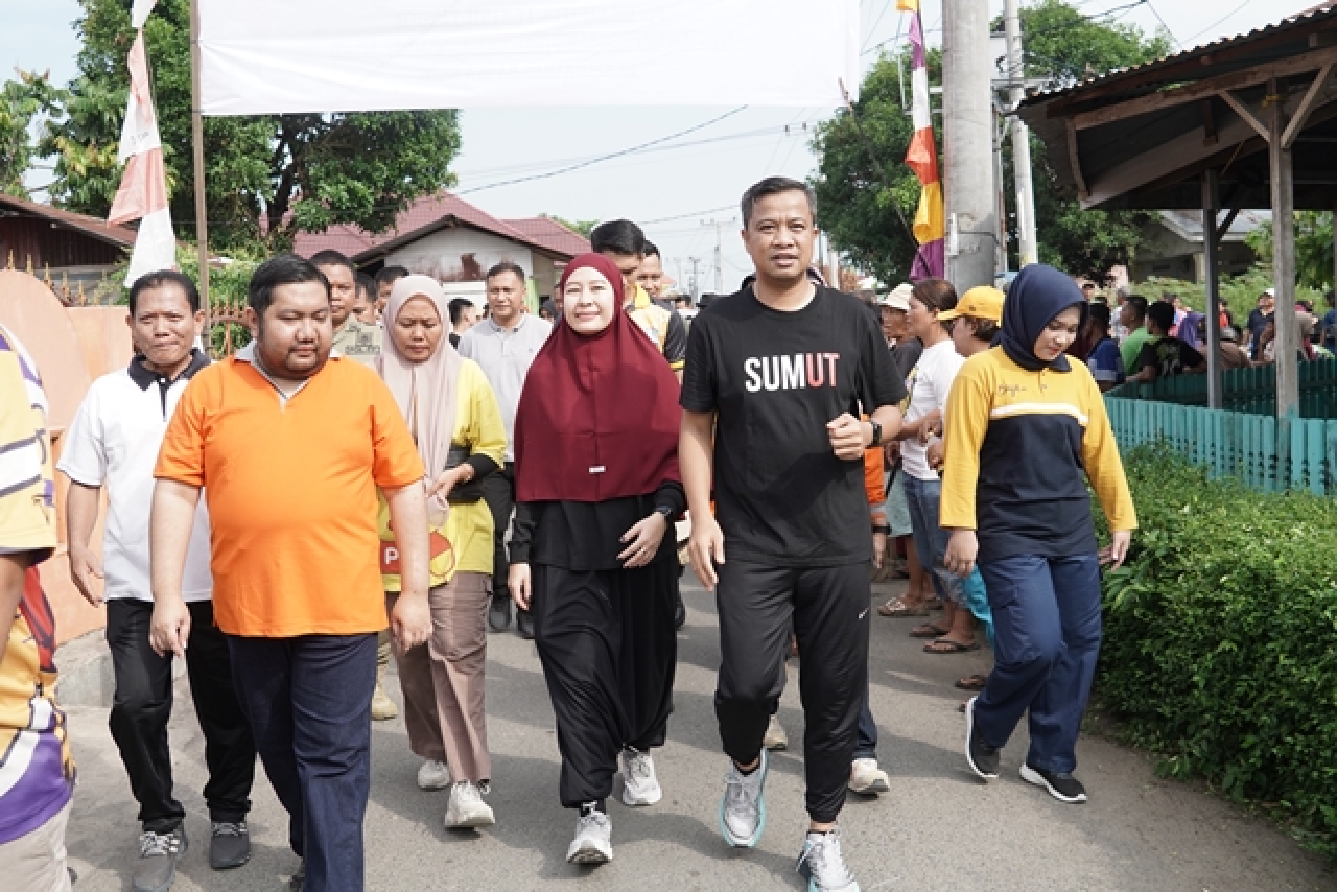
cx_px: 668
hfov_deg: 53.1
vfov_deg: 36.9
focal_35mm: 36
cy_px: 446
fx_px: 1337
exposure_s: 1/800
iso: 250
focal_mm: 24
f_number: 4
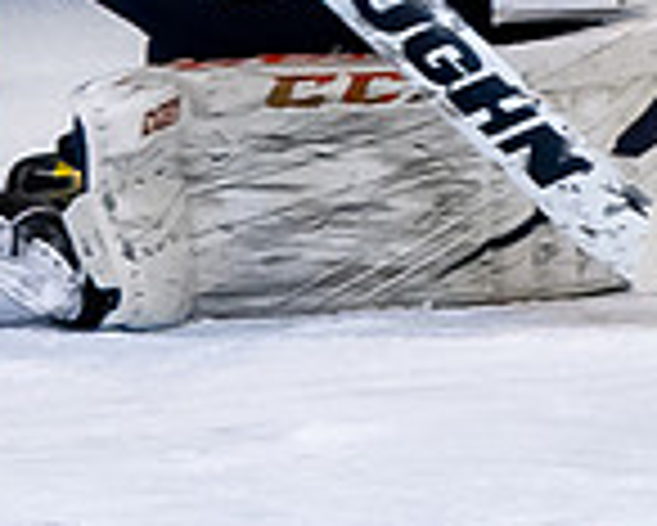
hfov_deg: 1.0
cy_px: -360
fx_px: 36931
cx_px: 149
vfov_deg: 0.8
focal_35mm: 1898
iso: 1600
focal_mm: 165
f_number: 3.2
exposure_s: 1/800
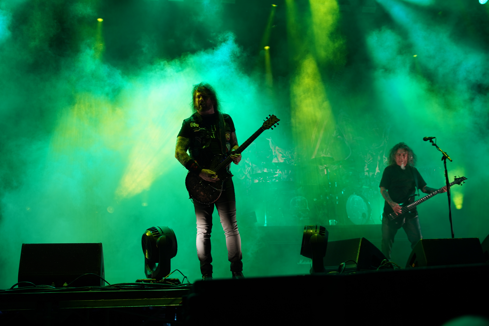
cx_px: 244
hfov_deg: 50.7
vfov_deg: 35.1
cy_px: 163
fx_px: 516
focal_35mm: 38
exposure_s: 1/100
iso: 250
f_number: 4
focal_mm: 38
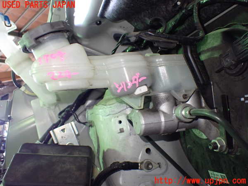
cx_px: 124
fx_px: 215
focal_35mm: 30
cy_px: 93
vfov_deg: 46.8
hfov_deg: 60.0
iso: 800
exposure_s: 1/80
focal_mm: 5.4
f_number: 2.3
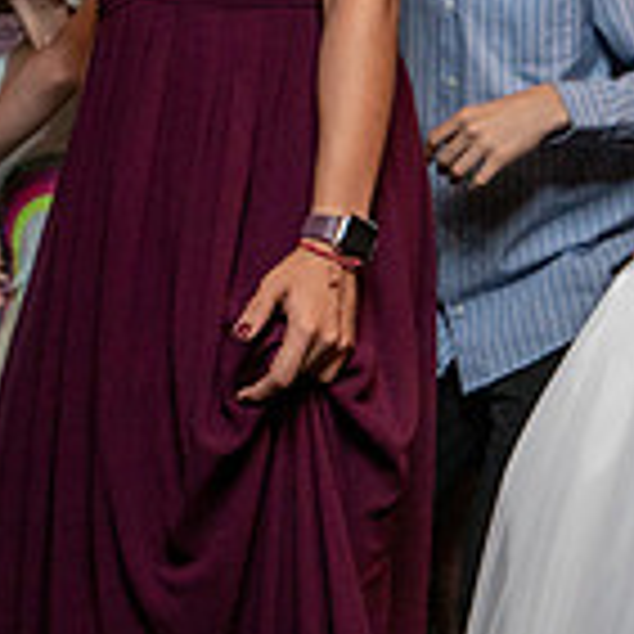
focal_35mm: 112
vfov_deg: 14.8
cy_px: -223
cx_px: 872
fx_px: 2321
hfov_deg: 14.7
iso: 2000
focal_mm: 32
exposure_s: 1/200
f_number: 5.6
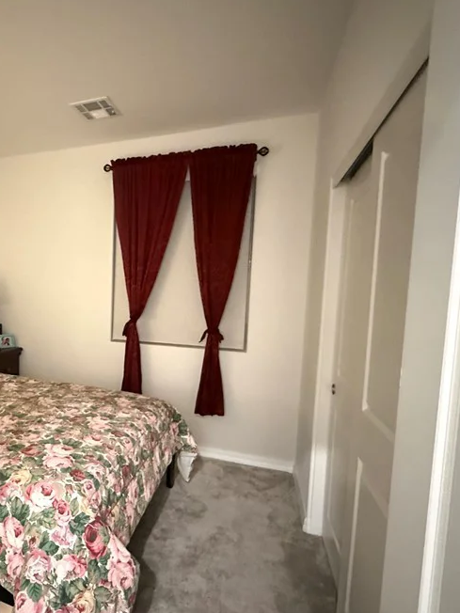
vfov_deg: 76.3
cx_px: 92
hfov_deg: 56.6
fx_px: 390
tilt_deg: -4.7
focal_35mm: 22
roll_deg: -1.2
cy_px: 322
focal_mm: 2.22
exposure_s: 1/40
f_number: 2.2
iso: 1600
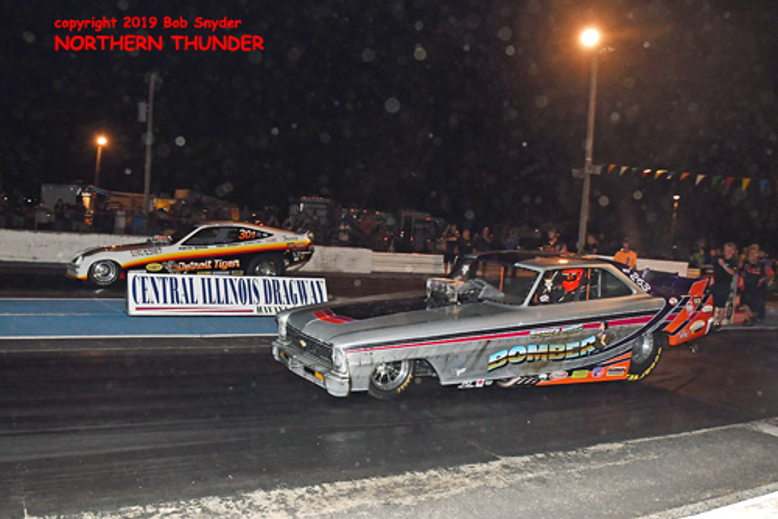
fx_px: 519
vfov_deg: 53.2
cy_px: 260
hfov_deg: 73.7
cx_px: 389
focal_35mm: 24
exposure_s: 1/250
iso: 1000
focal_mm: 16
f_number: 5.6
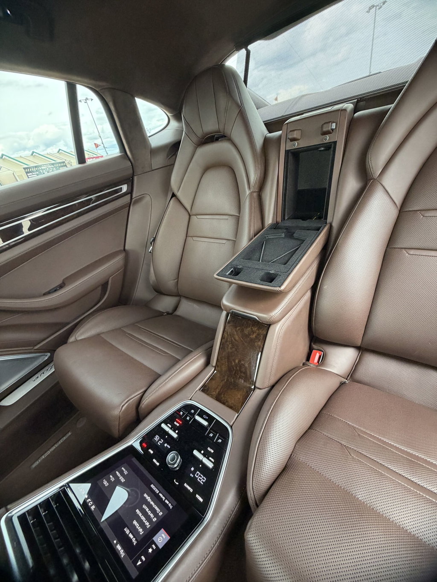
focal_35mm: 14
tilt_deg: -31.5
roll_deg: +13.4
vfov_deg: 102.1
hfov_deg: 85.7
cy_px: 291
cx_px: 218
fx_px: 236
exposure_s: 1/98
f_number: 2.2
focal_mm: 2.22
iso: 320
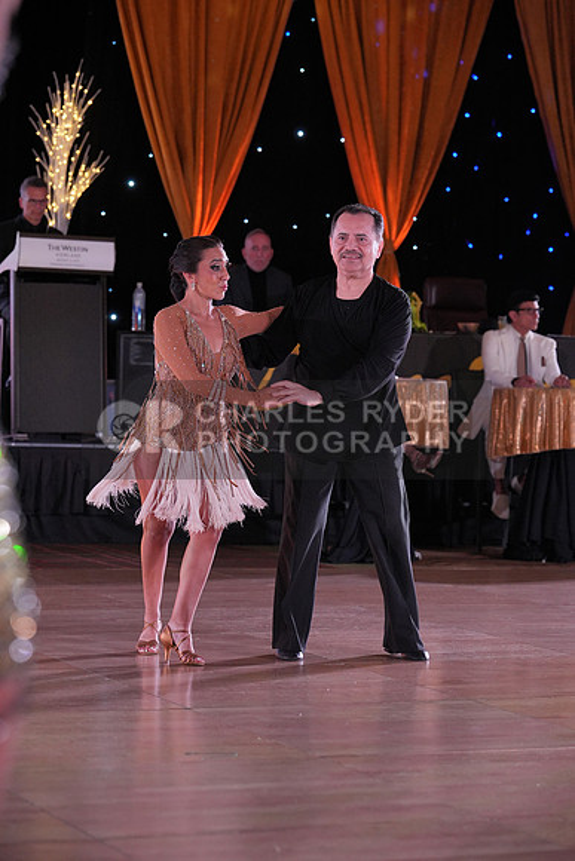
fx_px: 2394
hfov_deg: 13.7
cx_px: 288
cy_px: 430
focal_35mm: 100
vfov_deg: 20.4
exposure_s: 1/400
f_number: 4
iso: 1600
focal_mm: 100
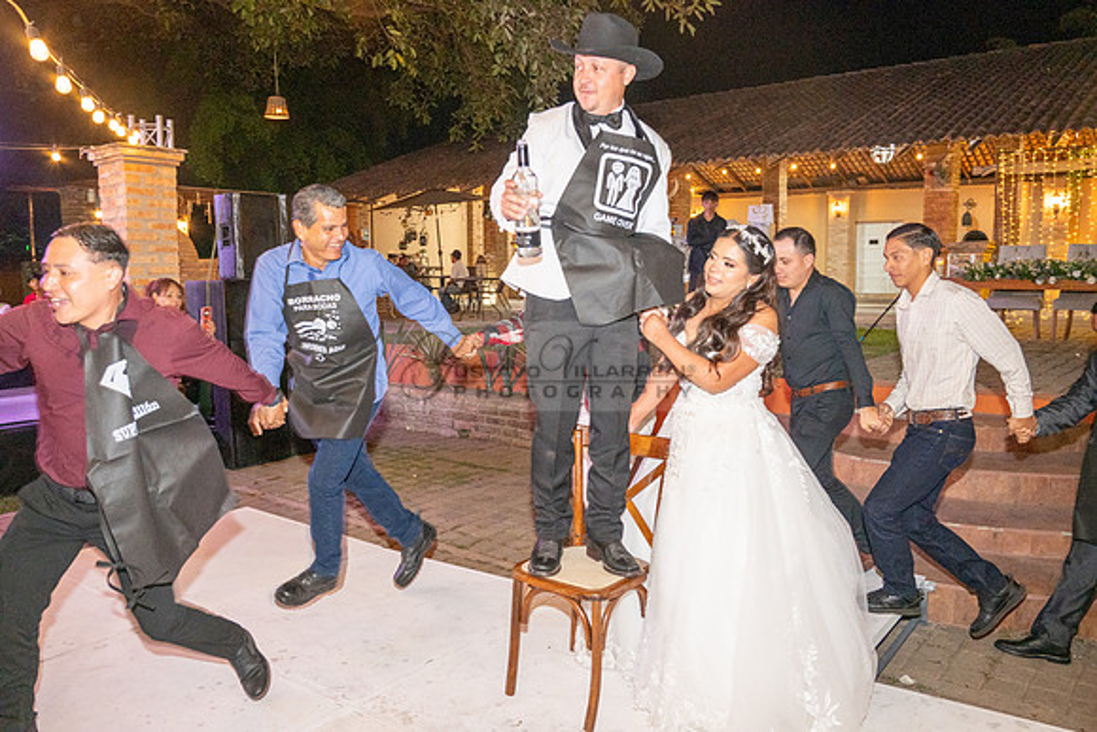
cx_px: 548
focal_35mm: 28
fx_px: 853
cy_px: 366
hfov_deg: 65.5
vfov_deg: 46.4
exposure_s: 1/80
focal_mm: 28
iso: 2500
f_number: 5
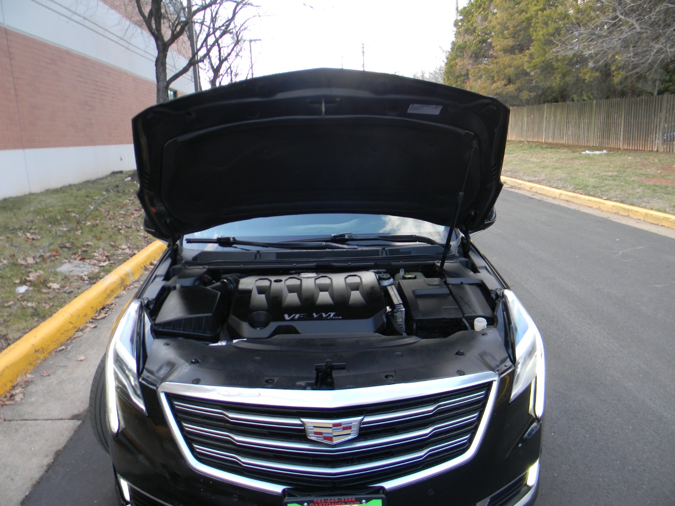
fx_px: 546
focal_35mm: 28
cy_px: 253
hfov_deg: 63.4
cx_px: 338
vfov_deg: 49.7
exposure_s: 1/49
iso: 80
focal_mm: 5
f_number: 3.5
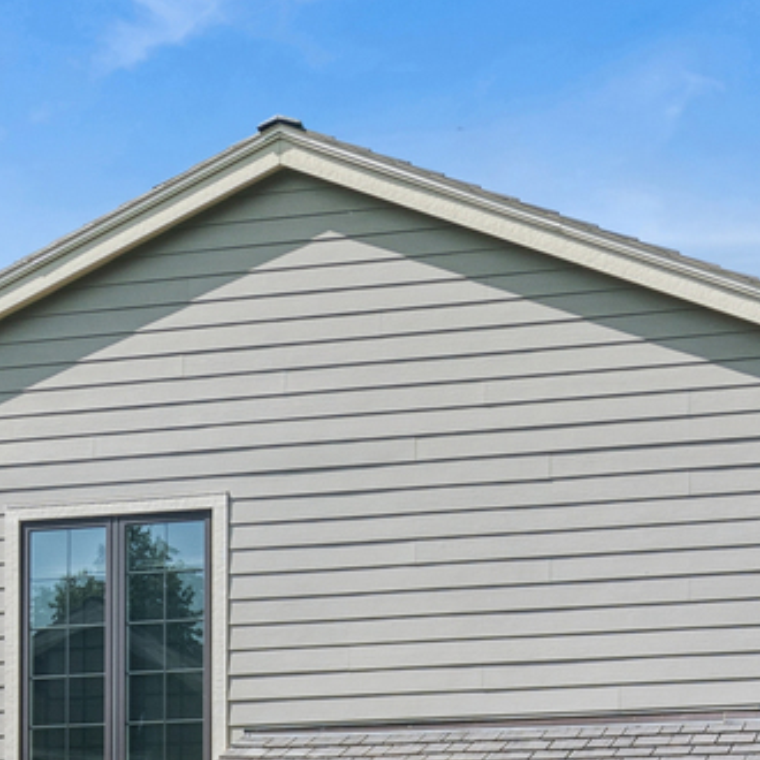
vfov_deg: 16.3
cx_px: 299
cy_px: 1023
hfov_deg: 17.4
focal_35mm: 100
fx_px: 2484
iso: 200
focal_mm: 16
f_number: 8
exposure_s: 1/200
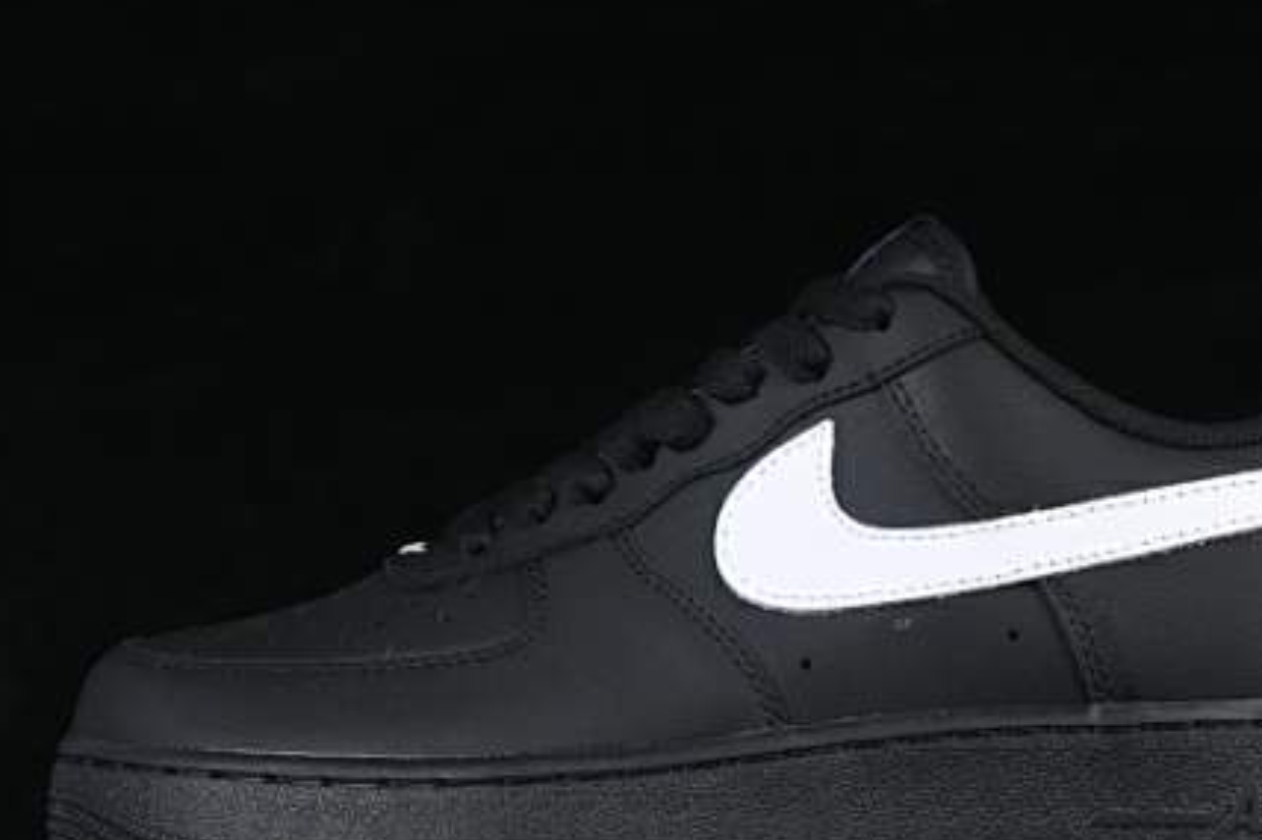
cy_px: 466
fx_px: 4485
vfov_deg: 10.7
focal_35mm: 128
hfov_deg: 16.0
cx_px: 778
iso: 160
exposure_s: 1/60
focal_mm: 50
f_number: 6.3
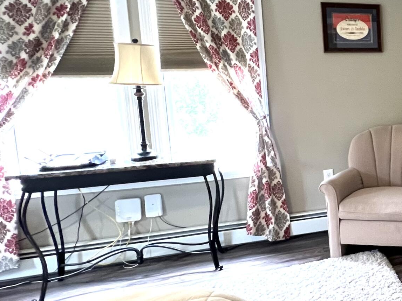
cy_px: 116
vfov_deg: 41.5
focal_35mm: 34
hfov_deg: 39.5
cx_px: 478
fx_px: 395
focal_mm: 1.57
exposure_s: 1/60
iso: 400
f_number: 1.8
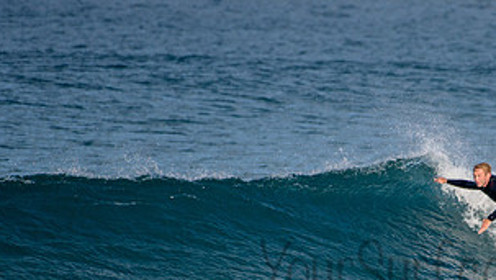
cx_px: 442
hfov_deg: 1.8
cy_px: 243
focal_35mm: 1229
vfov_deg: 1.0
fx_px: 16177
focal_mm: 500
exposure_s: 1/2000
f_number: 5.6
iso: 160
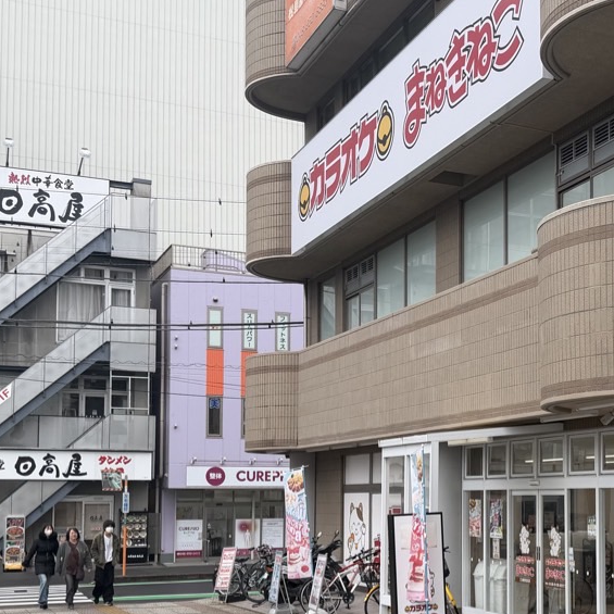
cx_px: 483
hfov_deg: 34.4
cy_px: 443
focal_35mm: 48
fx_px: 963
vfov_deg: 34.8
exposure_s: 1/1046
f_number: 1.78
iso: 80
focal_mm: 6.76
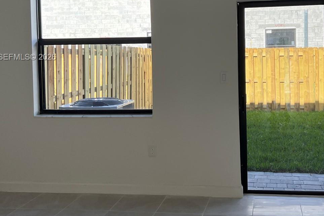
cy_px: 58
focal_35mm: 45
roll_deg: +0.7
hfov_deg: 42.9
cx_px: 221
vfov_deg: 29.5
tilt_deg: -1.7
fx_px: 405
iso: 50
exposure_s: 1/471
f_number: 1.5
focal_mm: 5.7
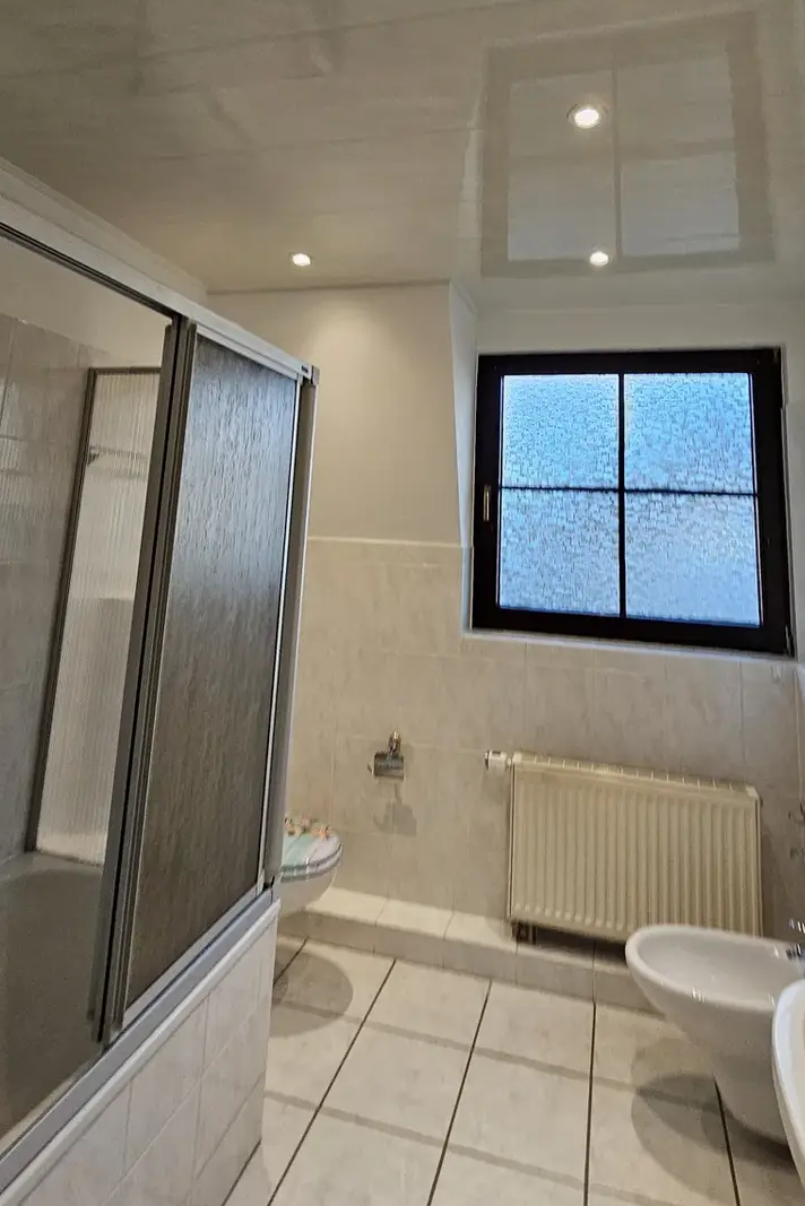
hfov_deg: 64.5
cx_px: 432
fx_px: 637
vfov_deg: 84.0
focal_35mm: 19
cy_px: 405
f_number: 2.2
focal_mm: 2.2
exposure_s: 1/50
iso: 100
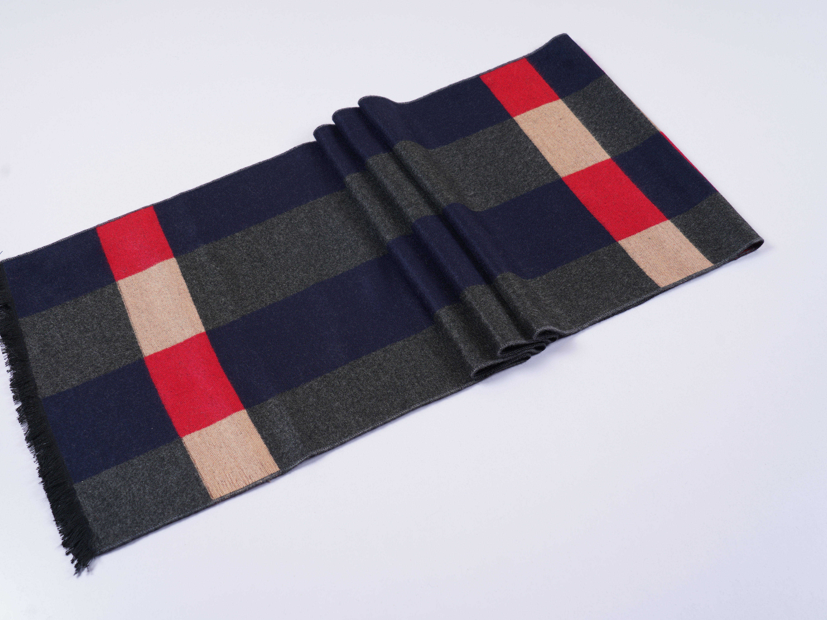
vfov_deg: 32.9
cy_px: 305
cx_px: 385
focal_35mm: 44
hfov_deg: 42.9
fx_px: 1051
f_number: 8
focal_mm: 40
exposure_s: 1/125
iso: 100
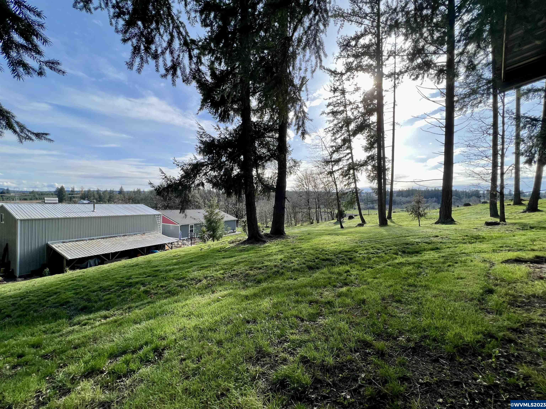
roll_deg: -1.2
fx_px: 205
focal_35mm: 13
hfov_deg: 106.2
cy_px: 204
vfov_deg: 89.9
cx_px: 273
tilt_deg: -0.8
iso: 32
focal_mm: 1.57
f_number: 1.8
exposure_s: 1/853
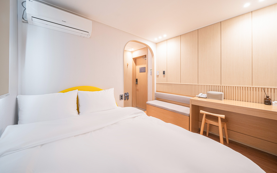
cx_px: 144
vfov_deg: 82.6
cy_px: 78
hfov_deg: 109.3
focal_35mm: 13
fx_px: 98
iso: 320
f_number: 11
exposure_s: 1/1.67
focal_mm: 12
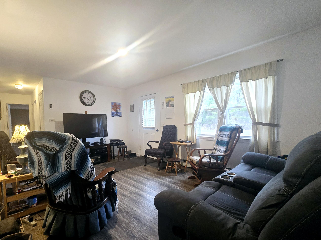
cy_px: 133
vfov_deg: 81.5
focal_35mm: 15
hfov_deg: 97.8
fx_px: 139
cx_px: 144
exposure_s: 1/60.2
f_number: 2.2
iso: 320
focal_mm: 2.2
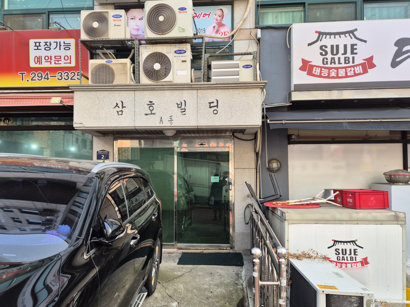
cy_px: 166
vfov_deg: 51.3
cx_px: 194
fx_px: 320
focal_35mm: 27
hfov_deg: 65.3
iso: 25
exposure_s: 1/198
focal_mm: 5.4
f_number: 1.8
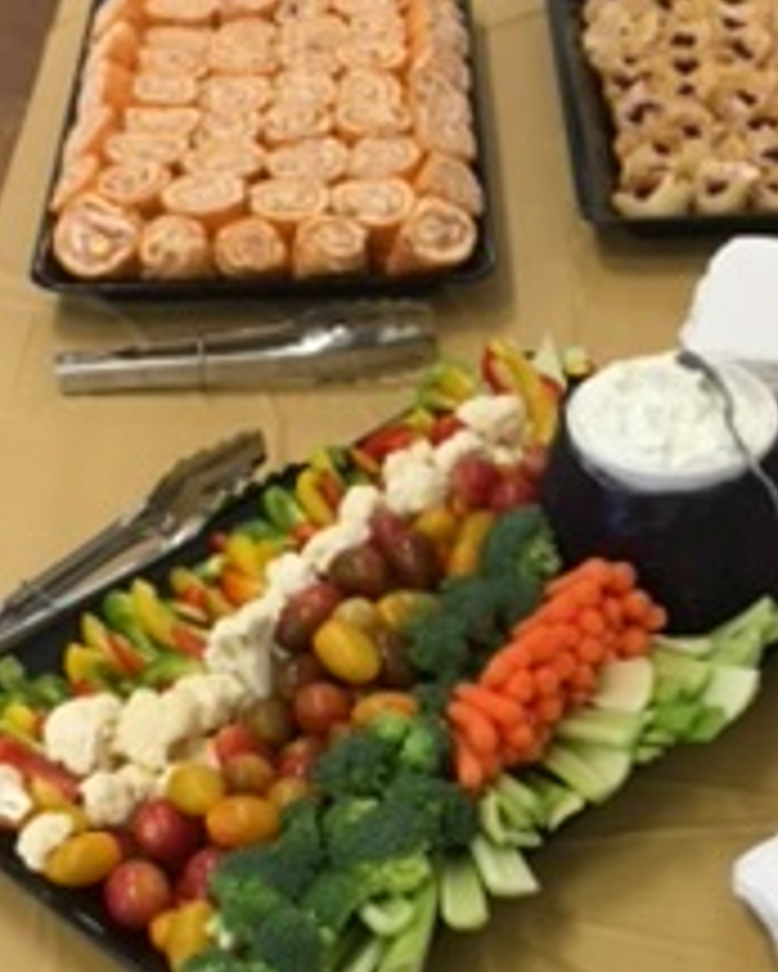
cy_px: 814
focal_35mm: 63
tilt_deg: -46.7
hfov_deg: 24.0
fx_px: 1812
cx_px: 585
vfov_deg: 29.2
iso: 40
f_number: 2.2
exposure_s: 1/30
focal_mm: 4.15
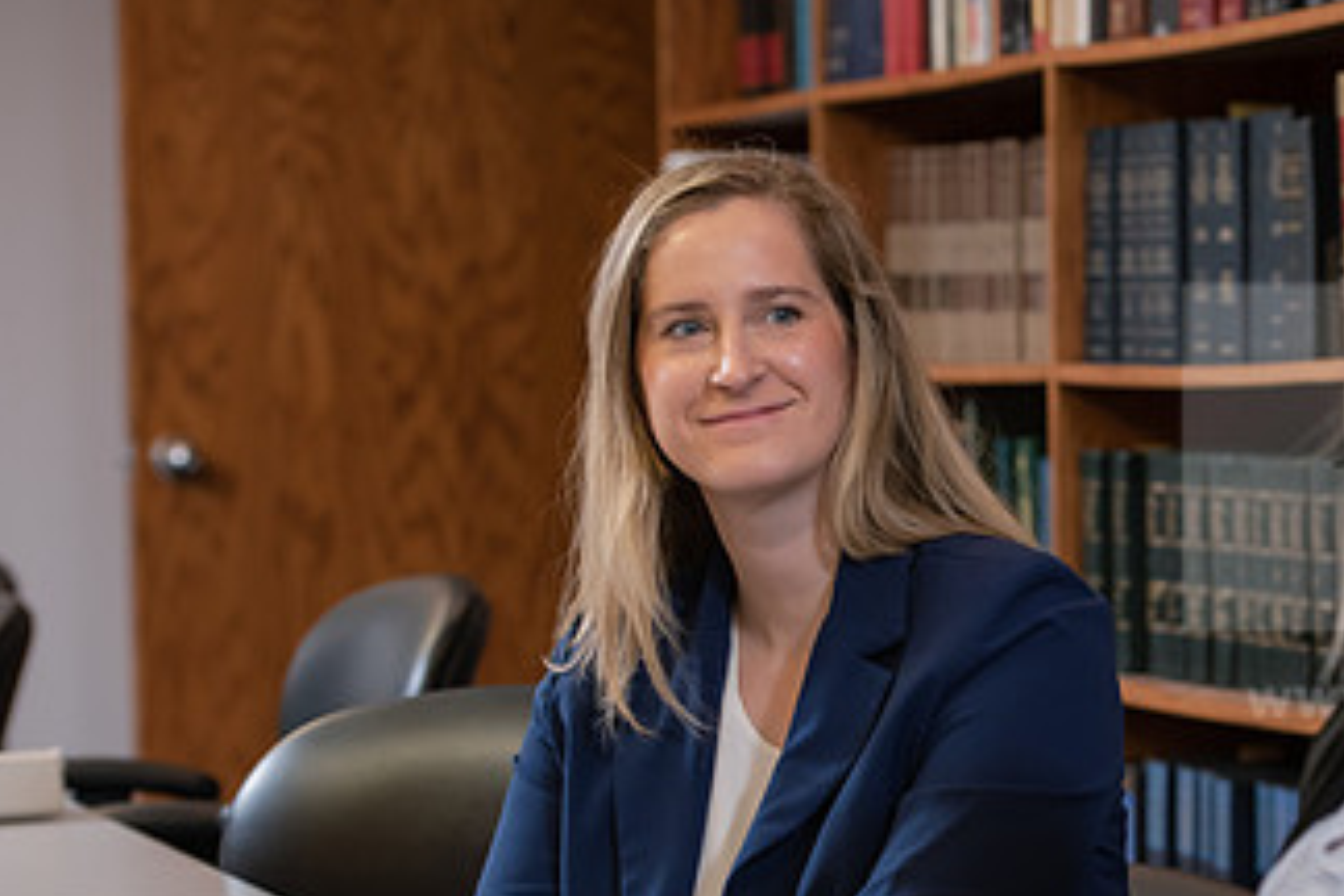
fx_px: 5674
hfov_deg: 13.4
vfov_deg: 9.0
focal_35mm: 152
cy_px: 786
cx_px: 1058
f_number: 4
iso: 1000
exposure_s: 1/125
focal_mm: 85
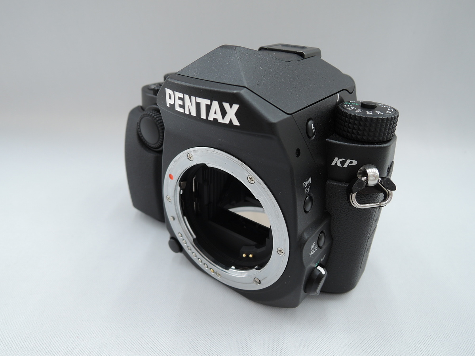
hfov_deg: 71.6
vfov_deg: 56.8
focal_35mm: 24
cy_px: 178
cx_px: 238
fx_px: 329
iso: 90
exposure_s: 1/30
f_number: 2.8
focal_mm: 5.1
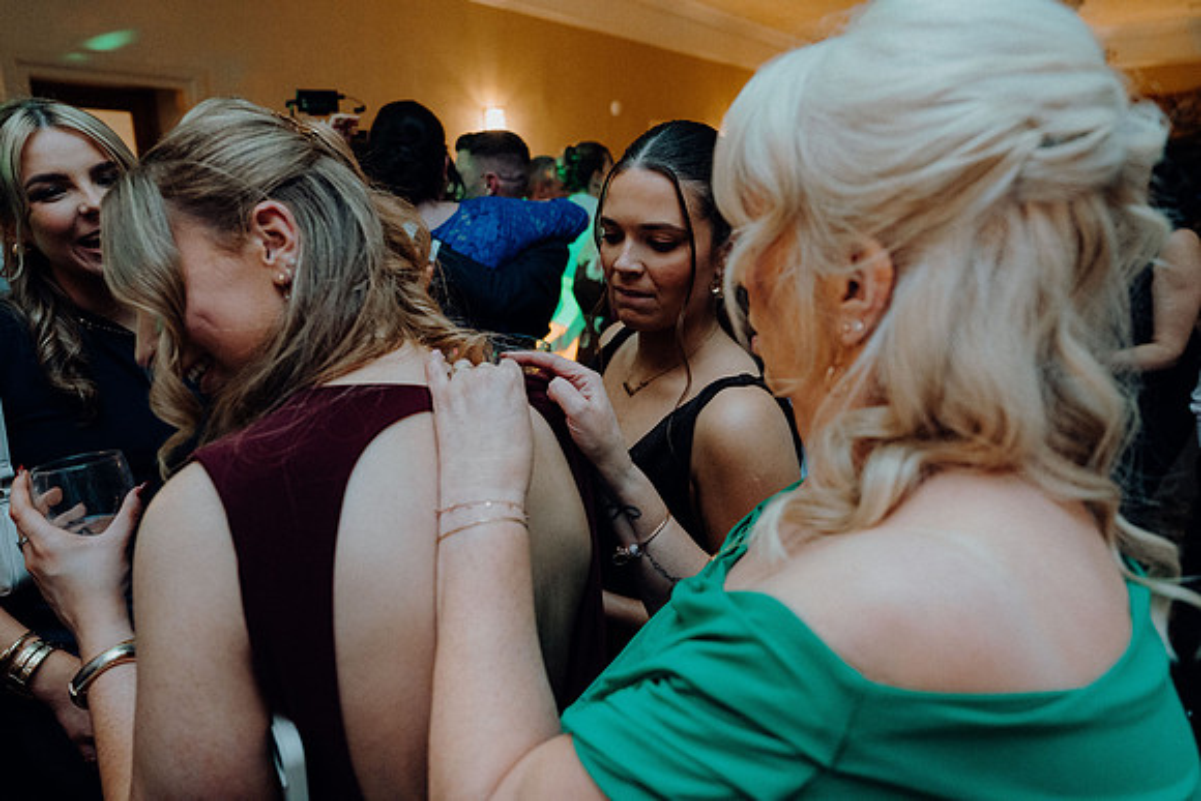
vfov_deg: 53.2
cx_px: 600
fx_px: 801
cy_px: 400
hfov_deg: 73.7
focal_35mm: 24
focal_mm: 24
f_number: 3.5
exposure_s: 1/160
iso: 3200
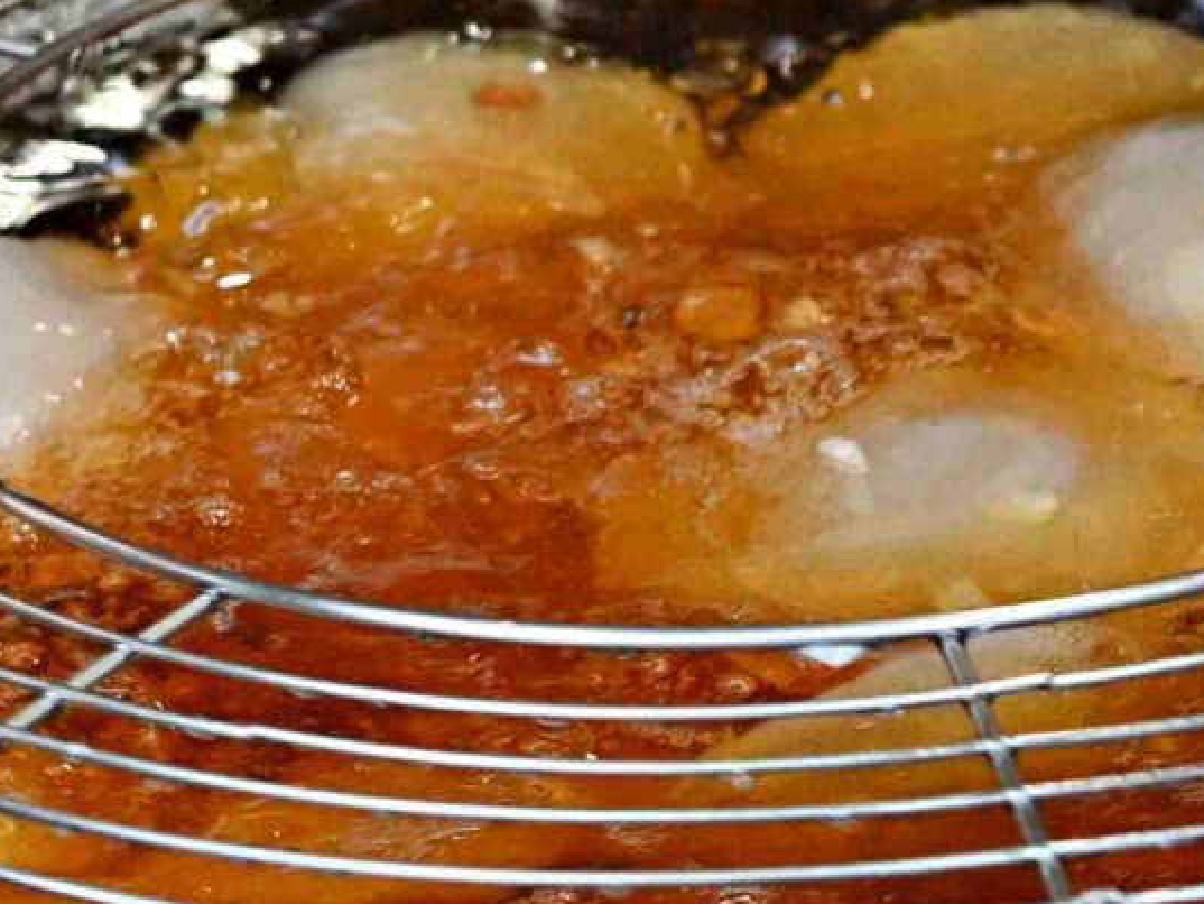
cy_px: -118
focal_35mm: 344
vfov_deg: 4.3
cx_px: 1592
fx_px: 11968
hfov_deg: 5.7
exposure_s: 1/200
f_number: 3.2
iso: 720
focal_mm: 50
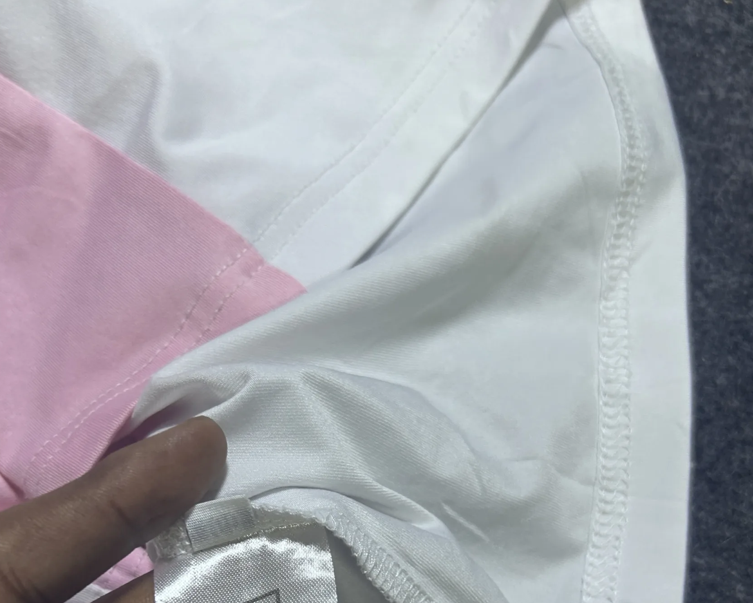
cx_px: 326
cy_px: 535
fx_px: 869
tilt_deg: -59.6
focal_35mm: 39
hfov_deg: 46.7
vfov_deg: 36.1
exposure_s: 1/50
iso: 80
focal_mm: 5.7
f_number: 1.5
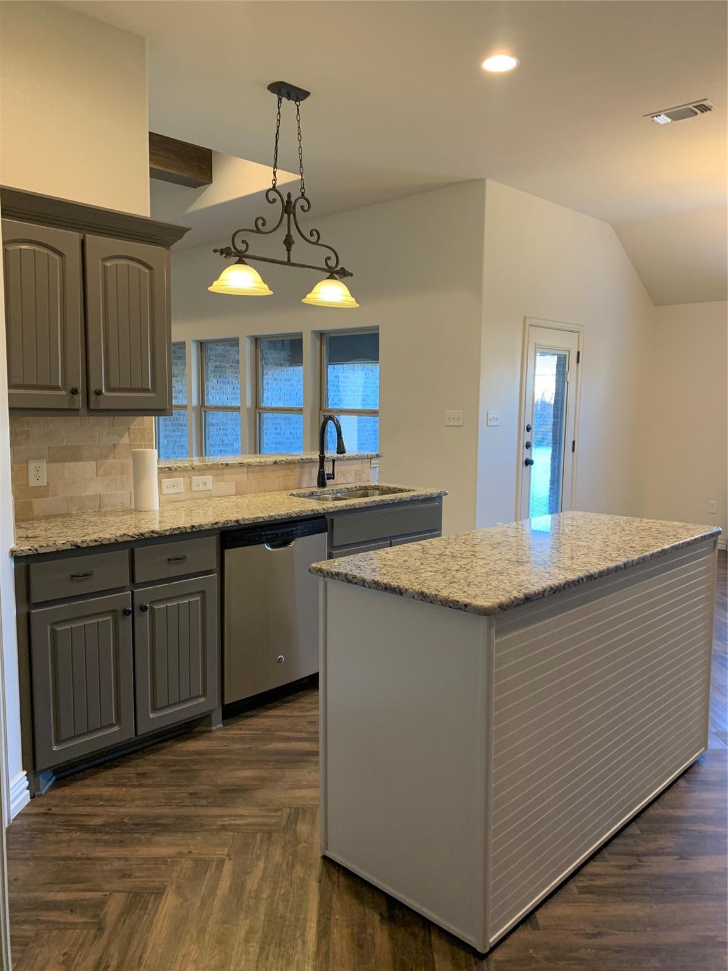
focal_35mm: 26
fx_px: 729
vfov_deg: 67.3
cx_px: 364
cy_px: 486
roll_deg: -0.9
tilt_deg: -5.3
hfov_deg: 53.1
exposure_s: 1/60
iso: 200
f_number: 1.8
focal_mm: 4.25
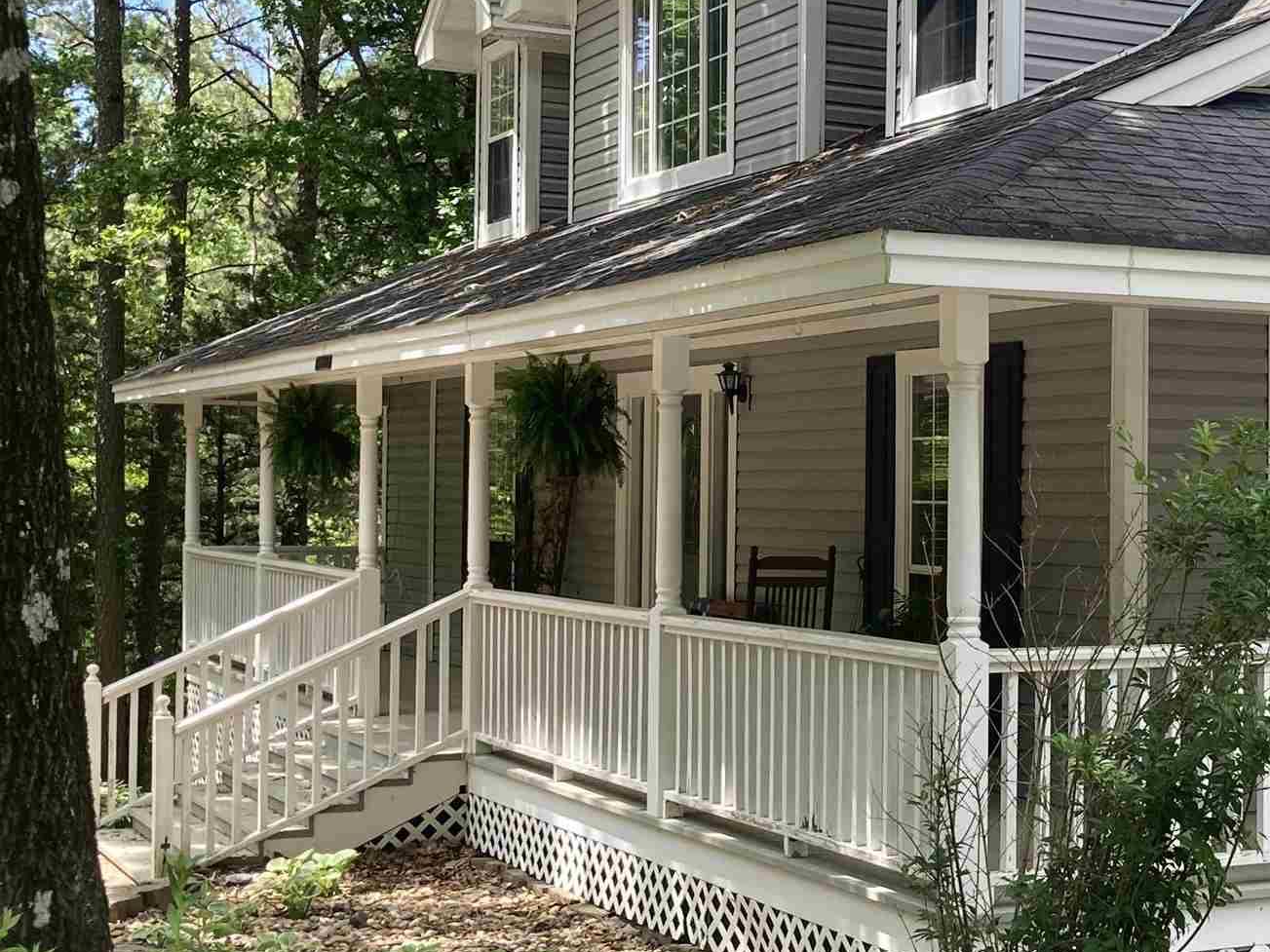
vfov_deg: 22.2
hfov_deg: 28.2
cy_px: 521
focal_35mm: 66
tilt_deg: +1.0
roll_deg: -1.8
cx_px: 1162
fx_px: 2421
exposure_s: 1/506
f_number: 1.8
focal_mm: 3.99
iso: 20
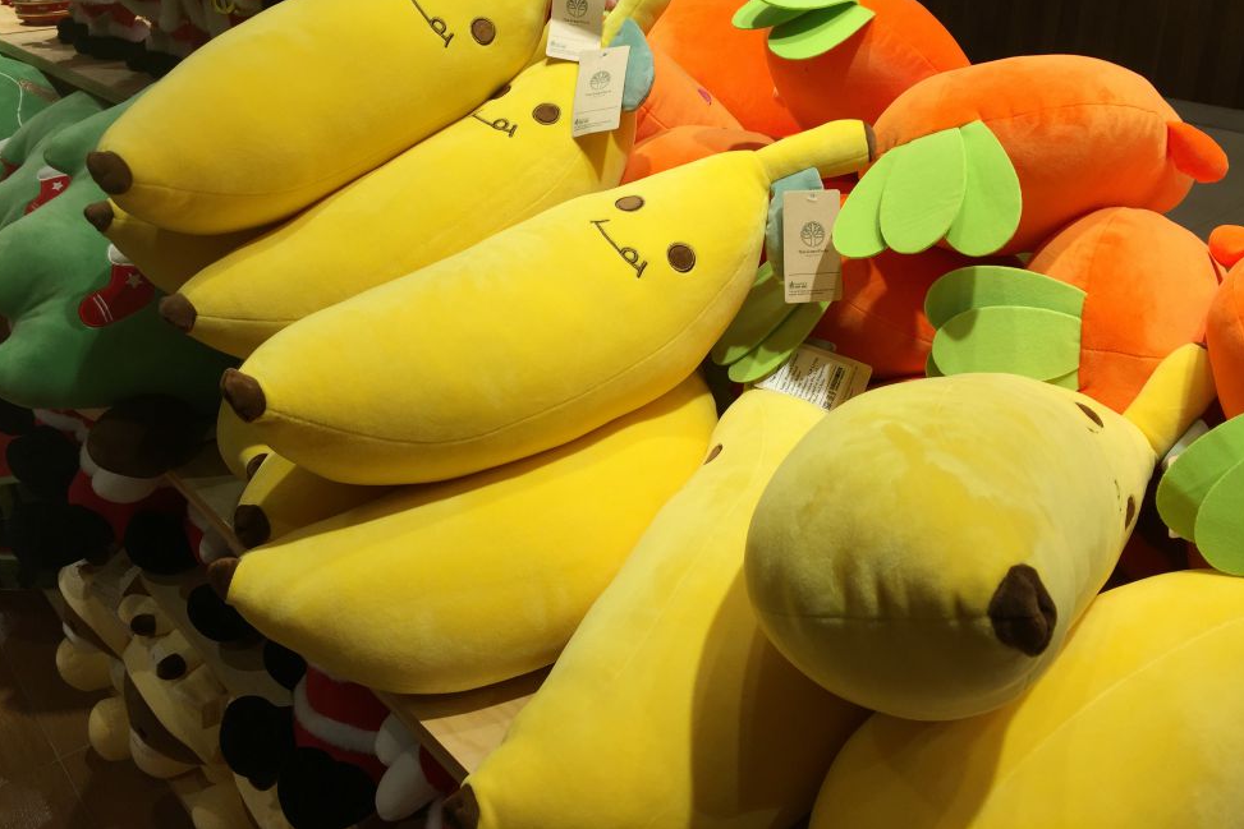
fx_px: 1071
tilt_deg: -25.0
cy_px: 351
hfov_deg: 60.3
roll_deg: +1.5
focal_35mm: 31
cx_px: 630
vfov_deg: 42.2
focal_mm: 4.15
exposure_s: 1/163
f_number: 2.2
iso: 32
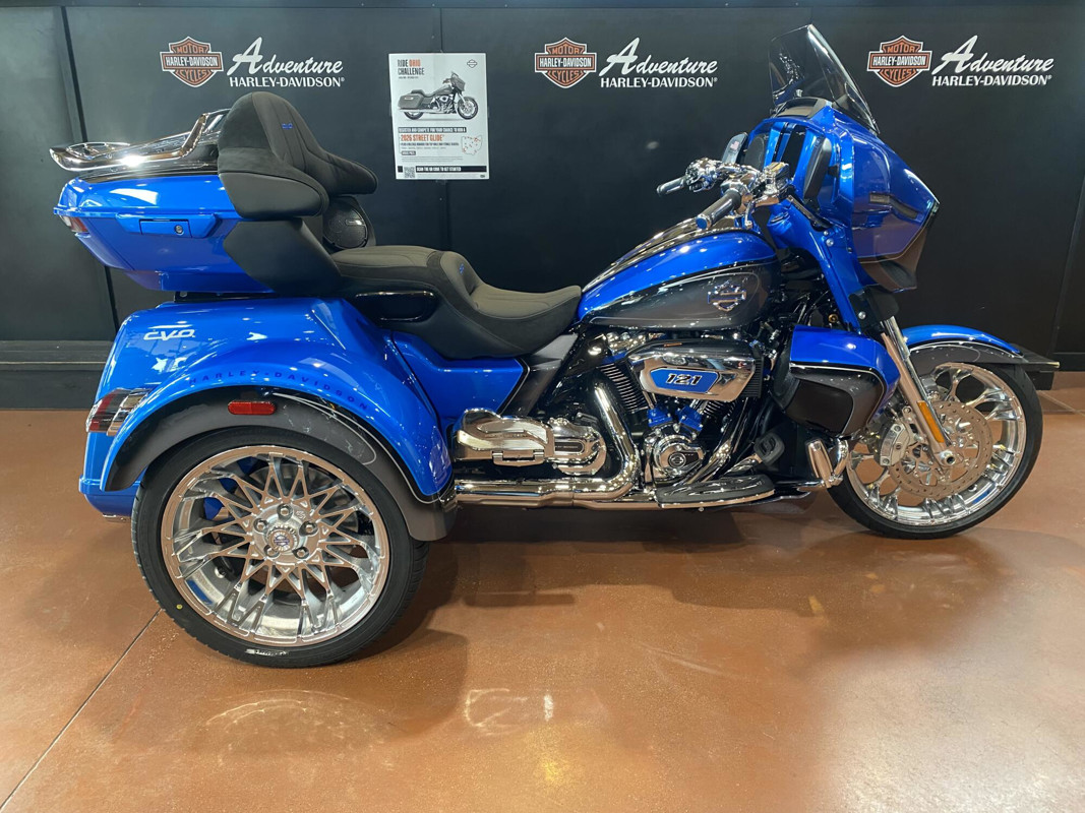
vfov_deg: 53.1
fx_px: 815
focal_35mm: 26
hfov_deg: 67.3
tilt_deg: -18.6
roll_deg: +0.2
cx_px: 542
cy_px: 406
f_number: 1.8
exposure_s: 1/60
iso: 250
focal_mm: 4.25
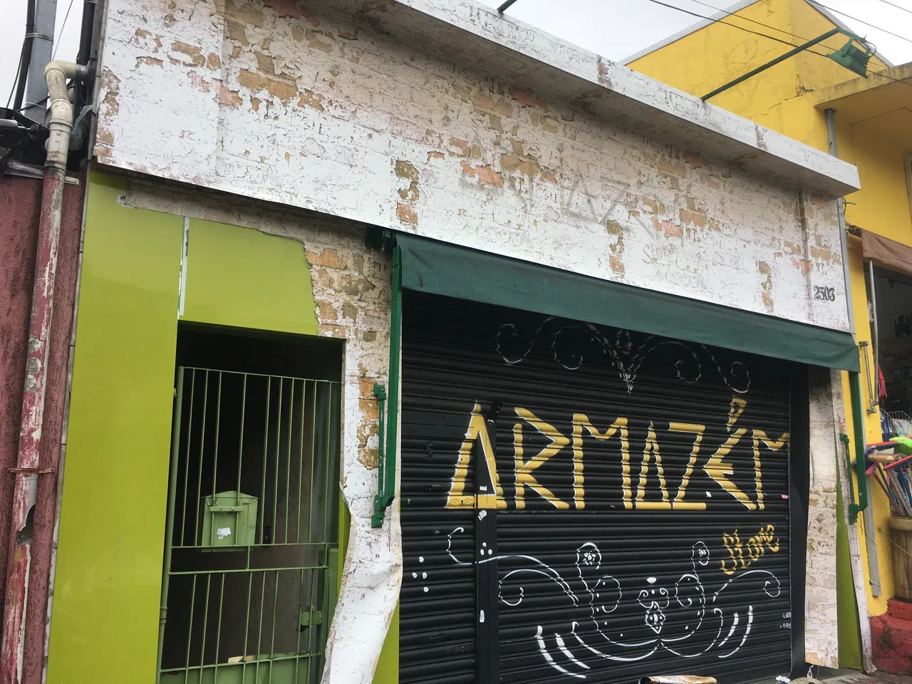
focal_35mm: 29
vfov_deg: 48.2
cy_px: 342
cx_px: 456
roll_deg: -0.5
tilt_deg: +11.3
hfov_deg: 61.7
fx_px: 764
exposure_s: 1/458
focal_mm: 4.15
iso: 25
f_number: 2.2
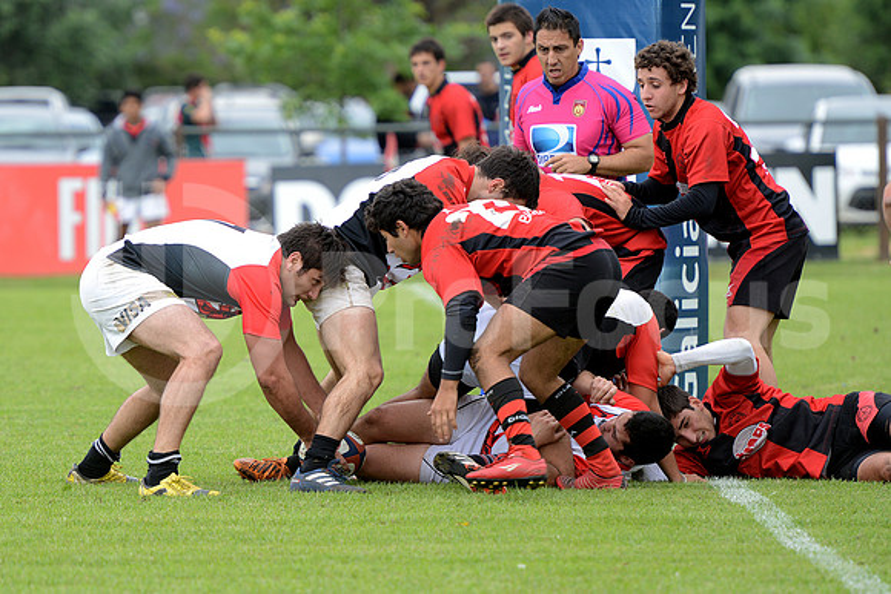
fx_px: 6684
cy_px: 297
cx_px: 446
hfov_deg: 7.6
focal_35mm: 270
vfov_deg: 5.1
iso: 500
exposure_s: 1/500
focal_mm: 270
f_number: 4
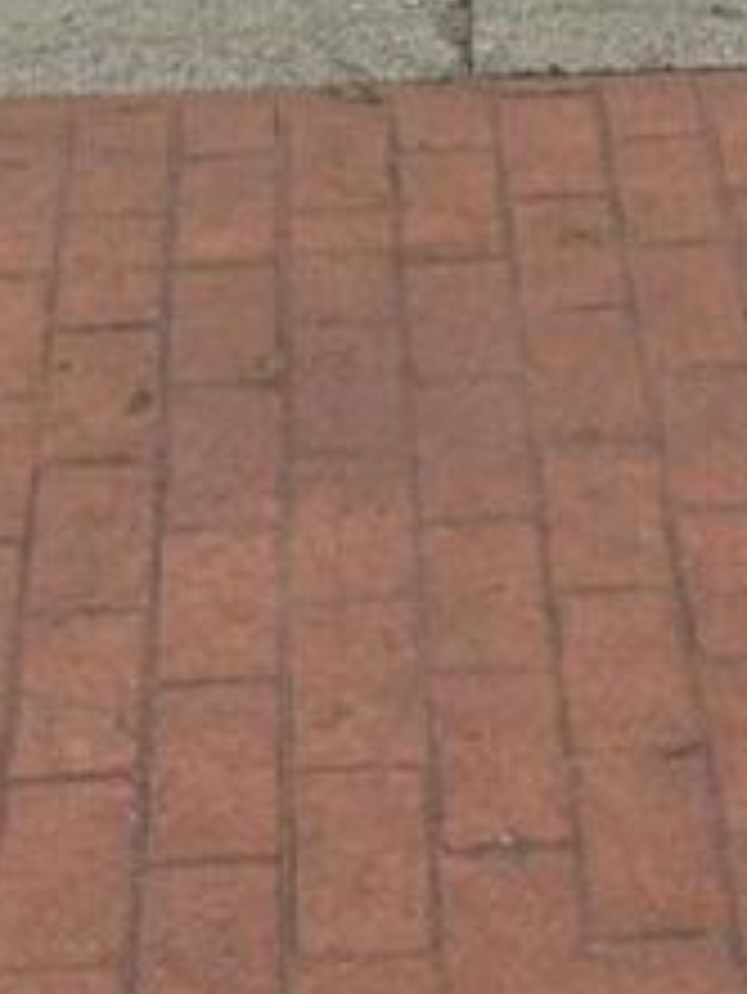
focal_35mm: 142
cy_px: -1581
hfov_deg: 10.4
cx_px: 670
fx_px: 4082
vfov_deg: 11.1
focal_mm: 6.3
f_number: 1.7
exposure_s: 1/3972
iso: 80
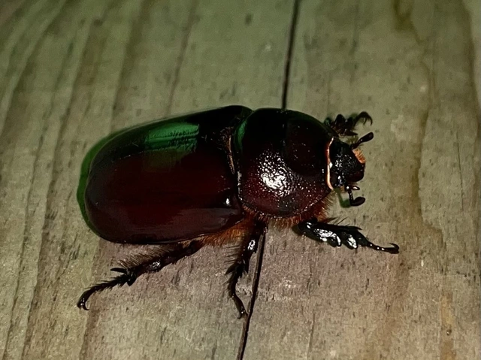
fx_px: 361
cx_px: 240
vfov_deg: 53.0
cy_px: 180
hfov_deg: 67.3
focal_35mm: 26
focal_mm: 5.1
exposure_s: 1/72
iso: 32
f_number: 1.6
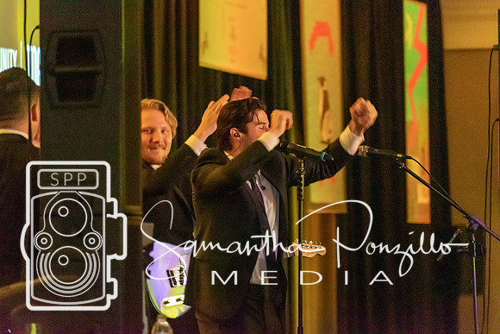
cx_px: 250
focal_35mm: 315
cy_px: 167
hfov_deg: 6.5
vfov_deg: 4.4
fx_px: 4376
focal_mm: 210
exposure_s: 1/60
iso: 6400
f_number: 5.6
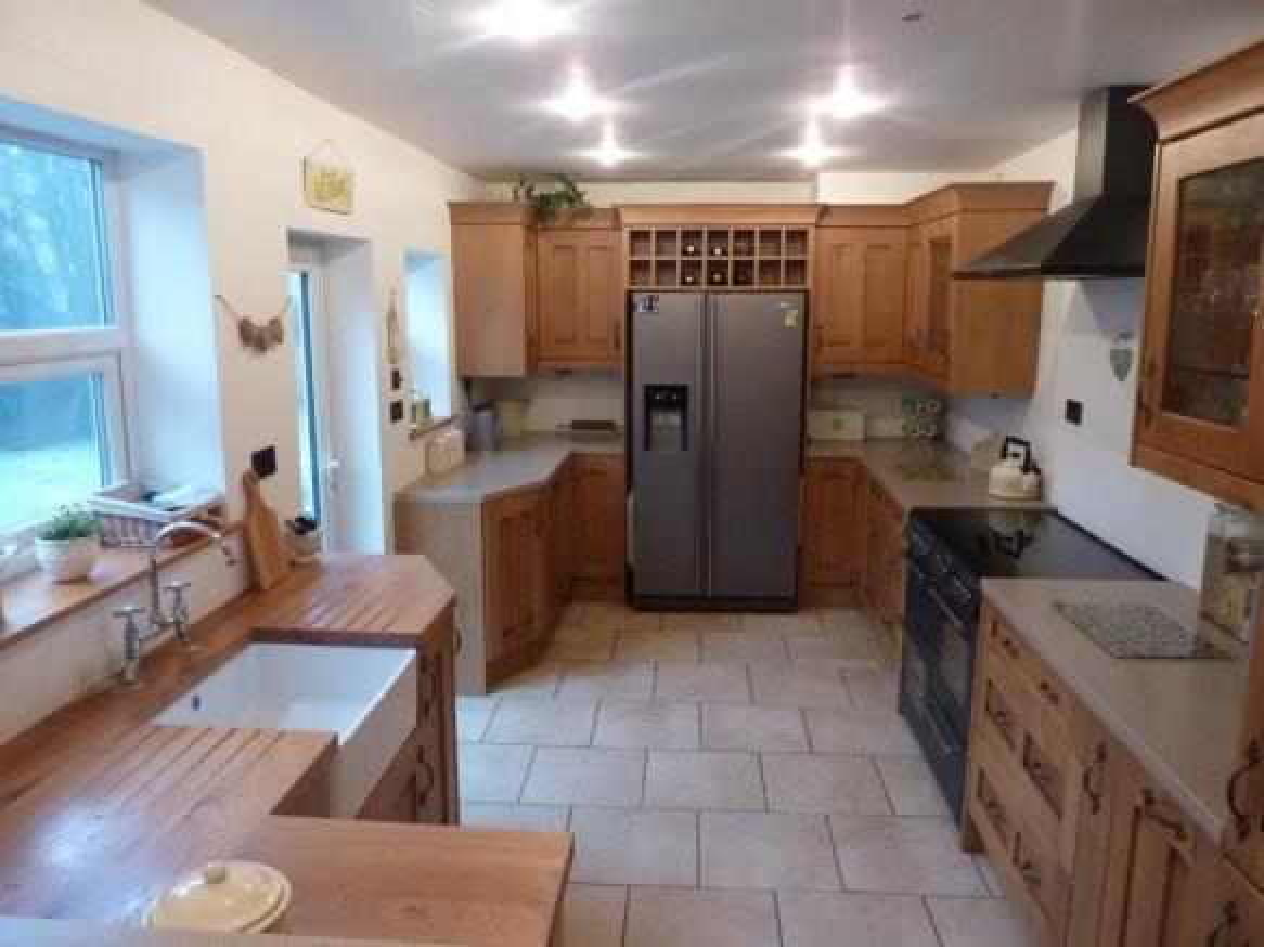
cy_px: 474
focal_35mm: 25
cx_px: 632
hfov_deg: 69.4
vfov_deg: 54.9
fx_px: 913
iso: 400
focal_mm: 4.1
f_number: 3.3
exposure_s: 1/13
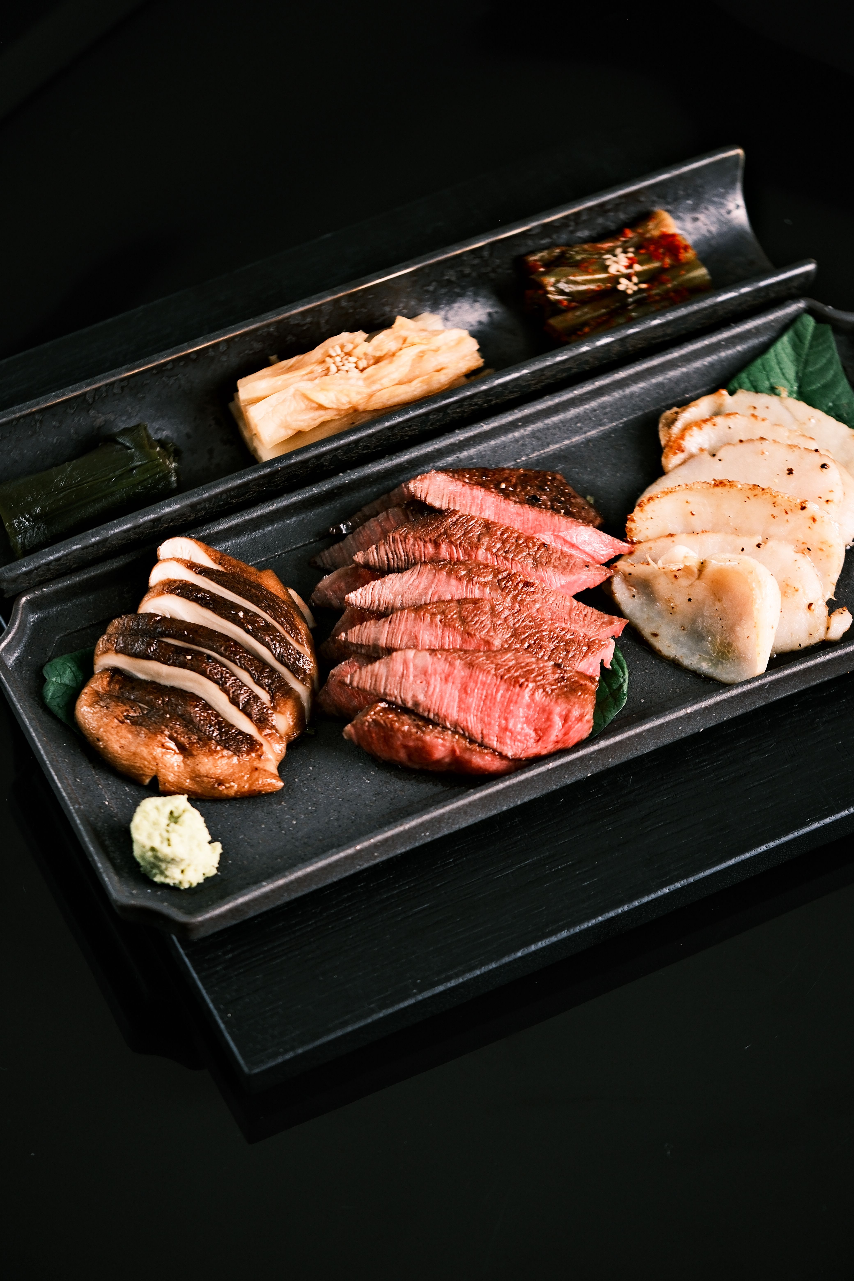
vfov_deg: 17.1
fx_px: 4270
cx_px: 427
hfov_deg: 11.4
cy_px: 640
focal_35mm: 120
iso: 400
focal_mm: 80
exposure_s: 1/100
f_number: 2.8
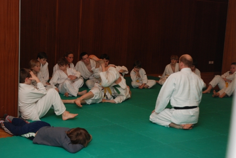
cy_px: 79
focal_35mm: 60
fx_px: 394
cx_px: 118
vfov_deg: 22.7
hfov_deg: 33.4
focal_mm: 40
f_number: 5.6
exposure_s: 1/60
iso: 400
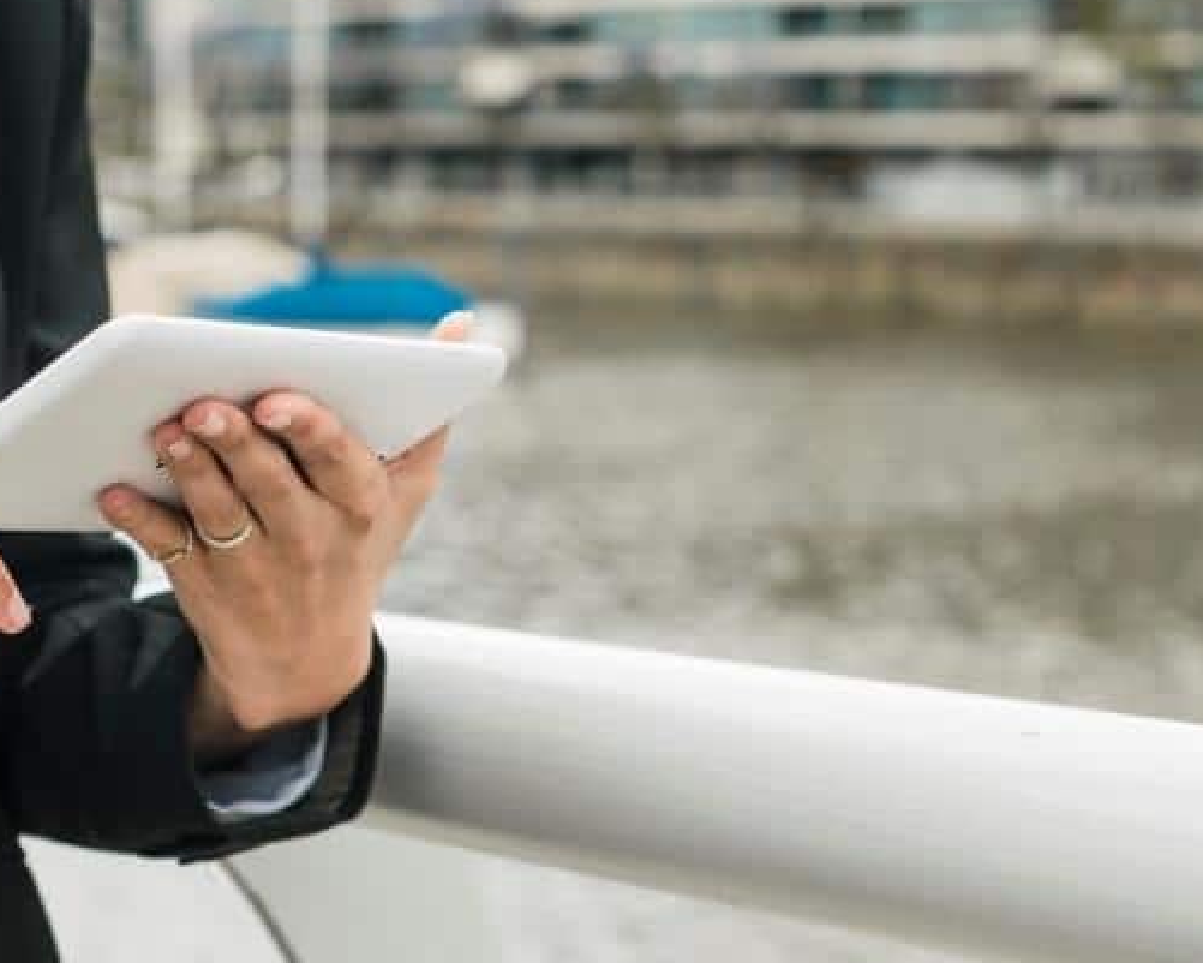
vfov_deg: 16.0
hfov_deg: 20.0
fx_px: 3419
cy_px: 555
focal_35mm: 96
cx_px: 579
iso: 125
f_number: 5
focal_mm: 50
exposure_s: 1/125
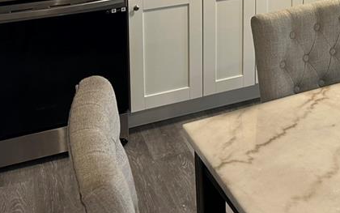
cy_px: -91
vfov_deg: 18.9
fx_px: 575
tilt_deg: -8.3
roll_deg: -1.1
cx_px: 317
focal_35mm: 62
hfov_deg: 31.2
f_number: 1.78
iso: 160
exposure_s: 1/60
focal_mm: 6.86
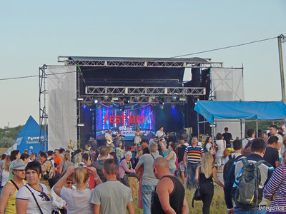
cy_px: 107
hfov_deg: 13.9
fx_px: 1173
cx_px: 143
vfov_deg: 10.4
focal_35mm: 142
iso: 125
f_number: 4.9
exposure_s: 1/320
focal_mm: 25.3
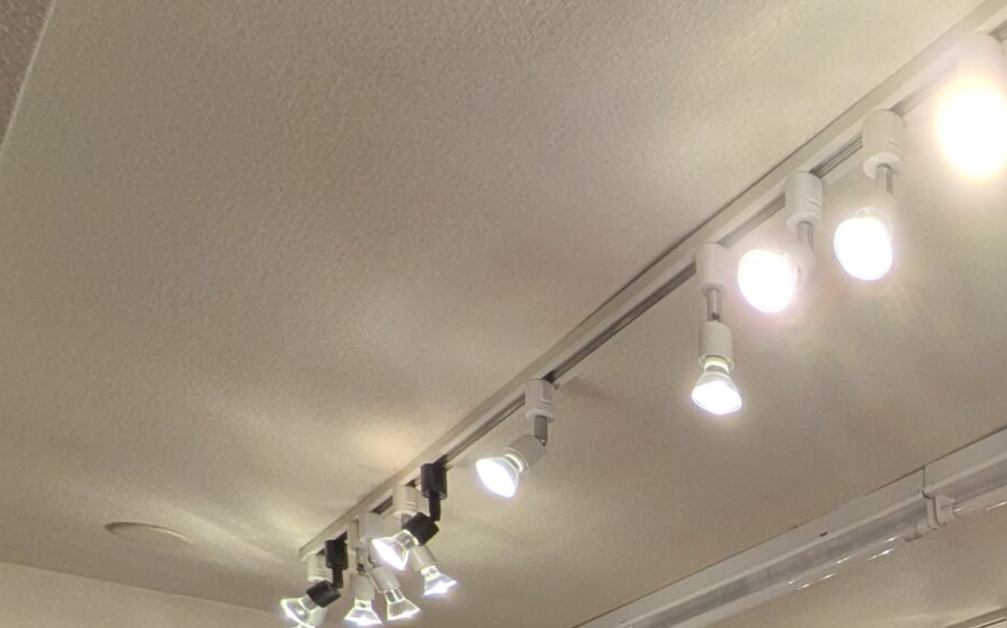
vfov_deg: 23.3
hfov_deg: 39.1
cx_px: 1098
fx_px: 1152
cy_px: 987
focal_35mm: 42
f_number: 2.2
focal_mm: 1.85
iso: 79
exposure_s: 1/120
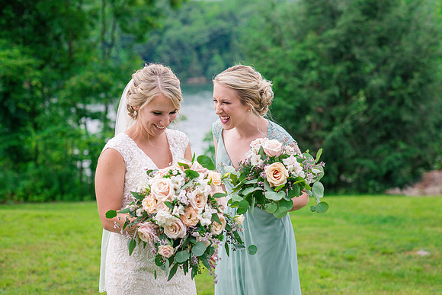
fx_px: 1044
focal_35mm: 85
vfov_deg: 16.1
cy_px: 148
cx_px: 221
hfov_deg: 23.9
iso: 500
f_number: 3.5
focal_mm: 85
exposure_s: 1/2000
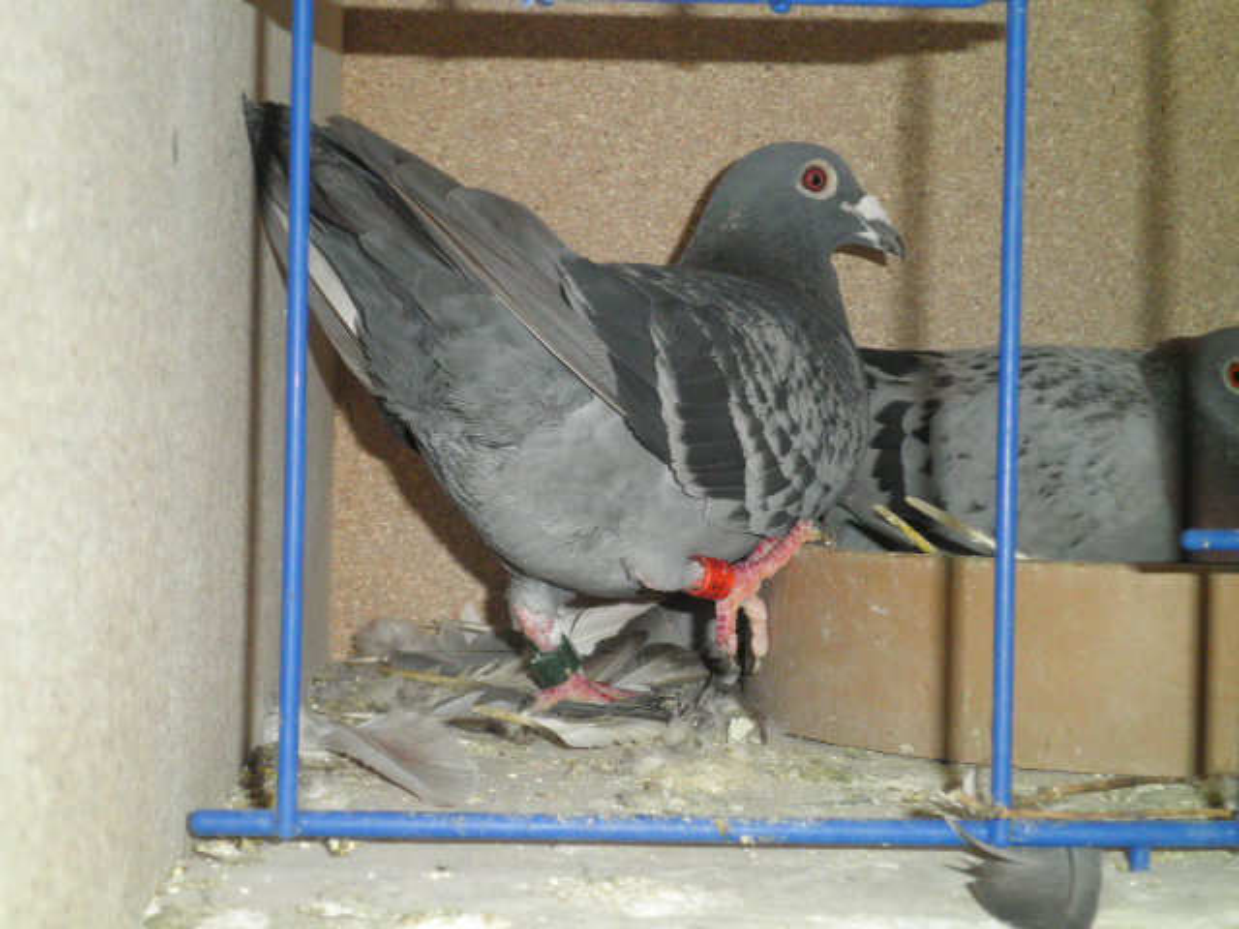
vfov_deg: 24.4
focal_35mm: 60
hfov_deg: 32.2
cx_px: 620
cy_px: 464
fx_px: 2148
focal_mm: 10.7
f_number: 3.9
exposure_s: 1/80
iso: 160
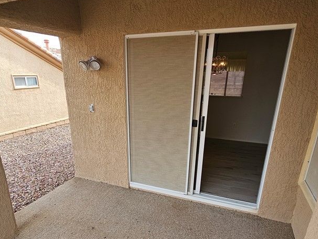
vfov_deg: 60.0
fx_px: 202
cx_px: 151
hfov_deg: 76.3
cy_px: 154
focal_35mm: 22
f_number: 2.2
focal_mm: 2.2
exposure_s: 1/399
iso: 50
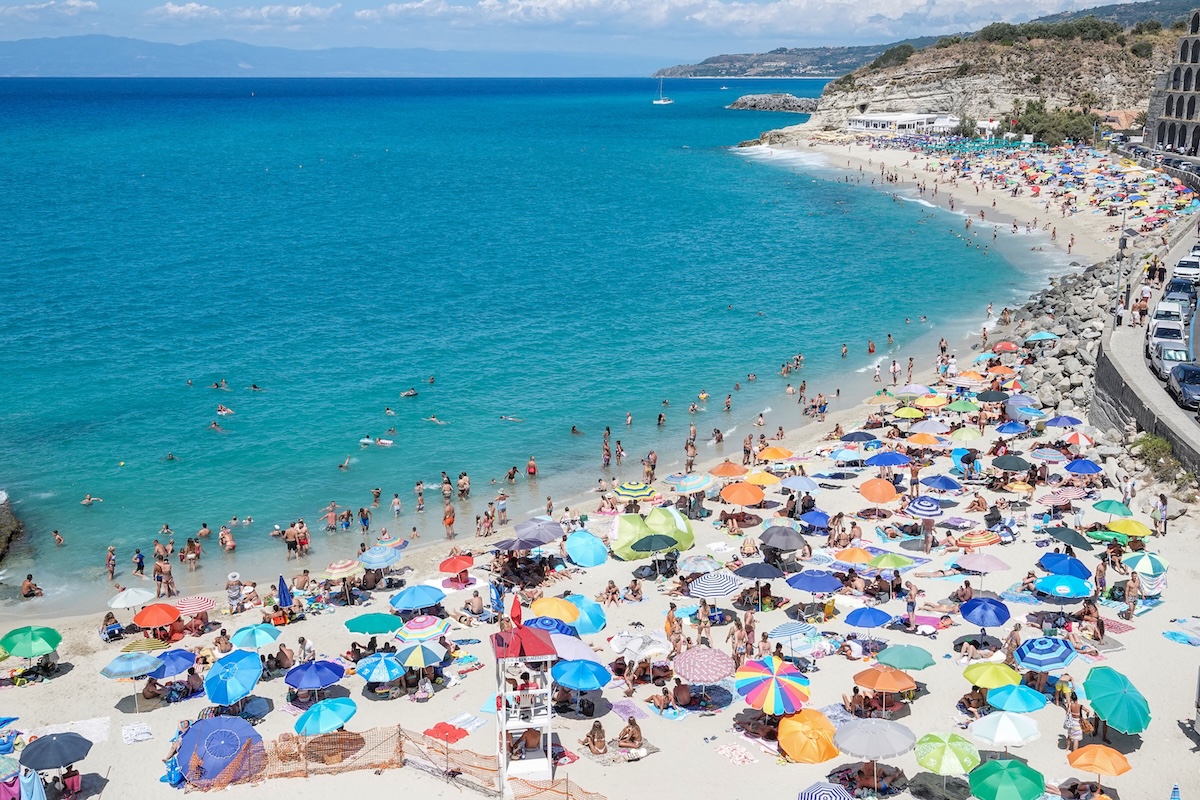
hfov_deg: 49.6
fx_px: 1300
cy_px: 400
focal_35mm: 39
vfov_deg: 34.2
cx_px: 600
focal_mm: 14.16
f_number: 5.6
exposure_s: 1/2000
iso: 400
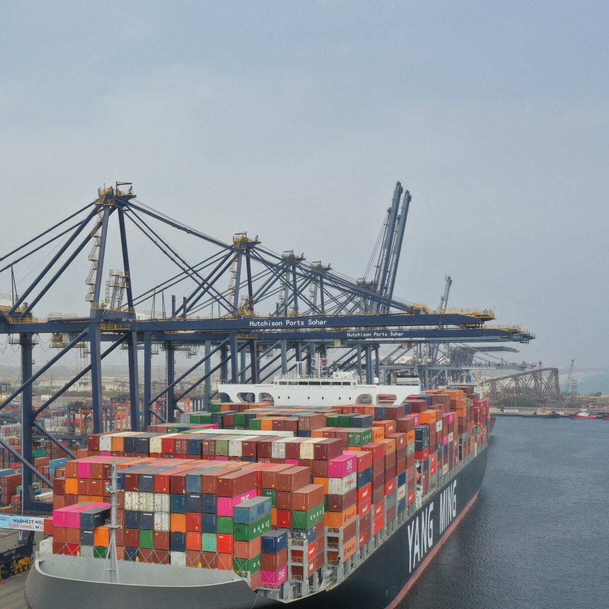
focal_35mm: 50
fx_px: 995
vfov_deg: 33.7
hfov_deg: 32.3
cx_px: 60
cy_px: 402
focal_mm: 10.26
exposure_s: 1/500
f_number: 6.3
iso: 100
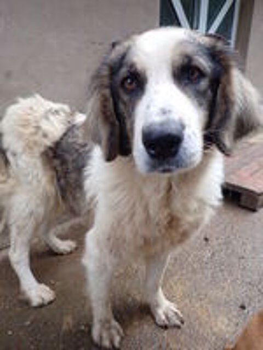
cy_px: 175
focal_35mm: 25
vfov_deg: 69.4
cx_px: 132
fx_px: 253
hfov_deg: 54.9
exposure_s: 1/640
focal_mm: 4.5
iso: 200
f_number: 2
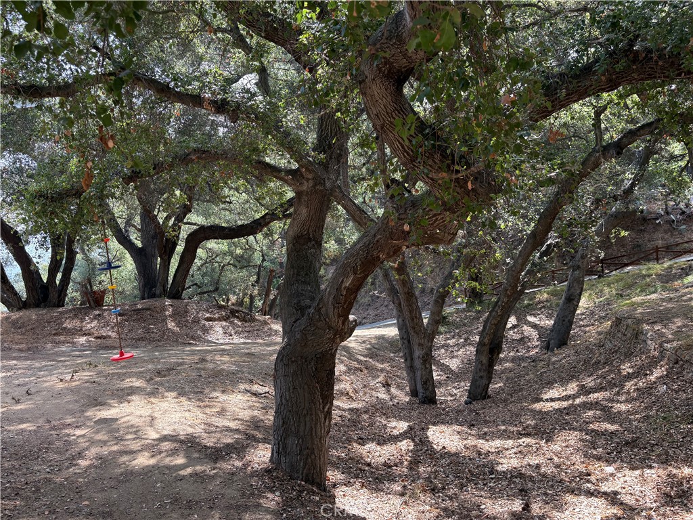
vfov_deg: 53.1
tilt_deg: -4.3
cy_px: 260
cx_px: 346
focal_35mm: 26
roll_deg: +7.5
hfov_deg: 67.3
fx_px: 521
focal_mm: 5.96
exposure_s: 1/289
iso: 64
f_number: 1.6
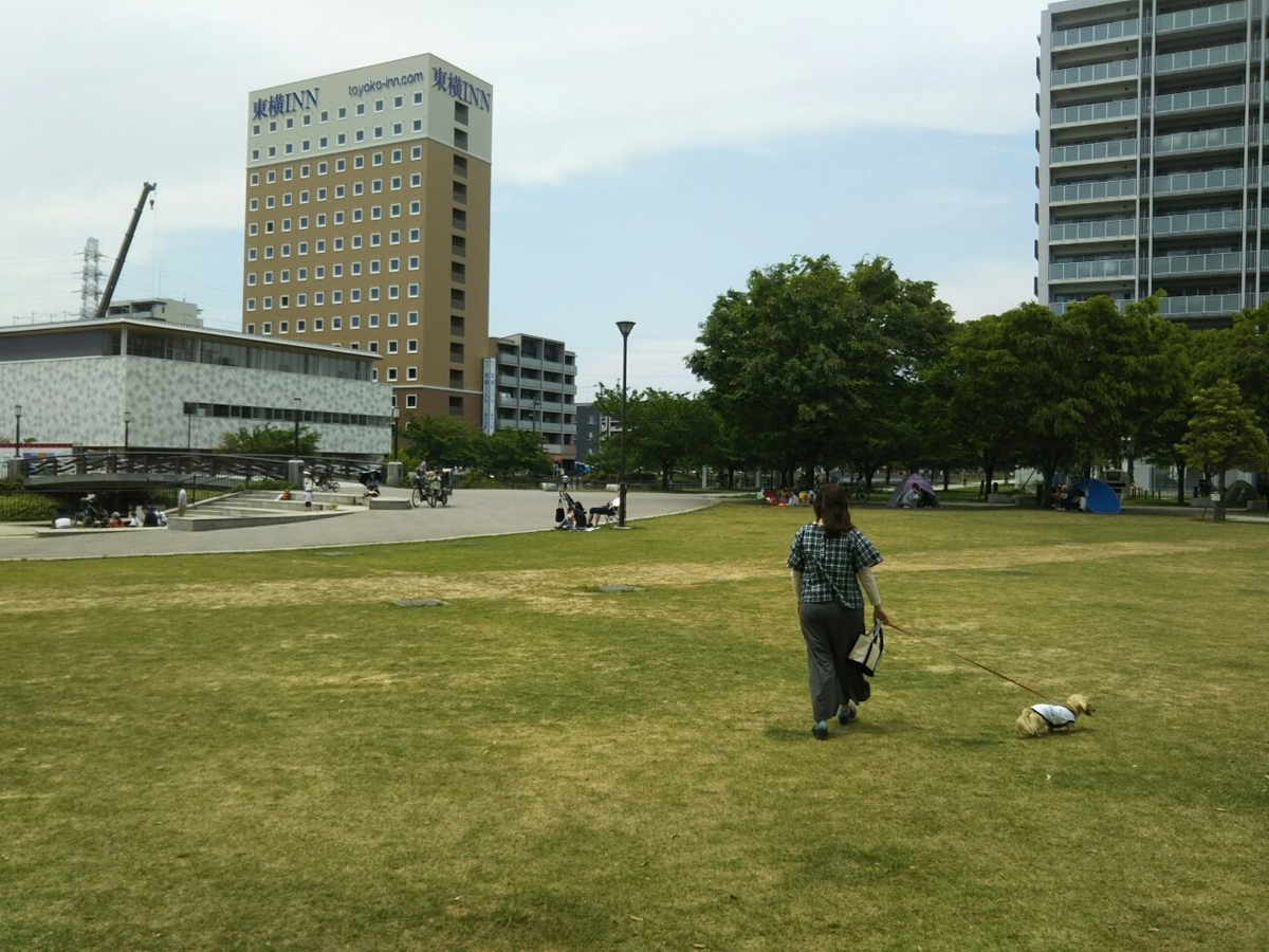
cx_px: 634
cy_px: 476
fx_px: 1100
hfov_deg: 60.0
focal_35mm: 30
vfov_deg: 46.8
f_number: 2.2
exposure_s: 1/1217
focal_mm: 4
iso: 25
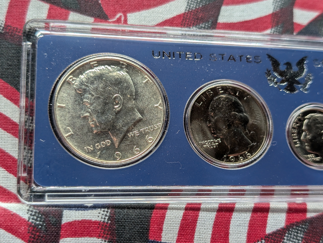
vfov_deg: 29.7
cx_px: 162
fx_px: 458
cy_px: 122
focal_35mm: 49
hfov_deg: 38.9
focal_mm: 6.9
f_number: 1.68
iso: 79
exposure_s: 1/112
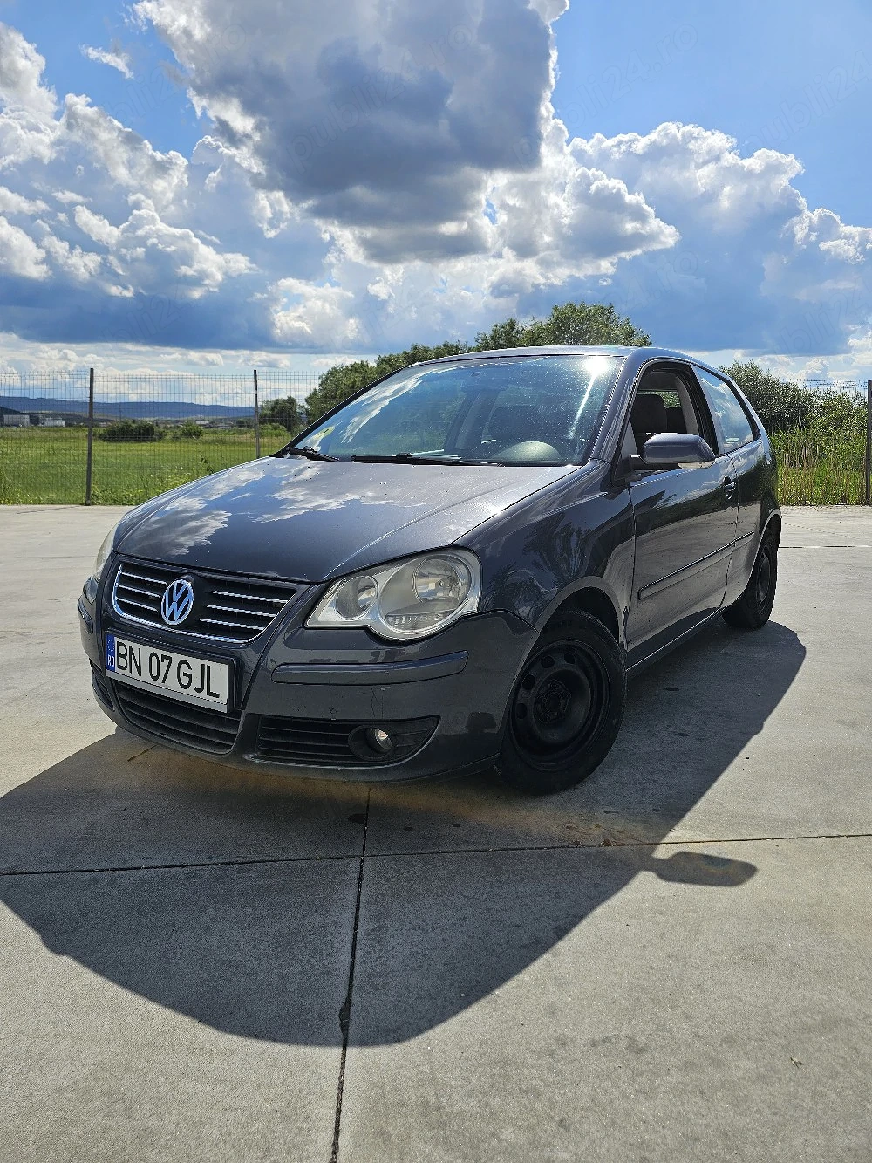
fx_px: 772
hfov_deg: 58.9
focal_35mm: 23
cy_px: 582
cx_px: 436
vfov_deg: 73.9
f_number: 1.7
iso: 10
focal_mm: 6.3
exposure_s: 1/1429
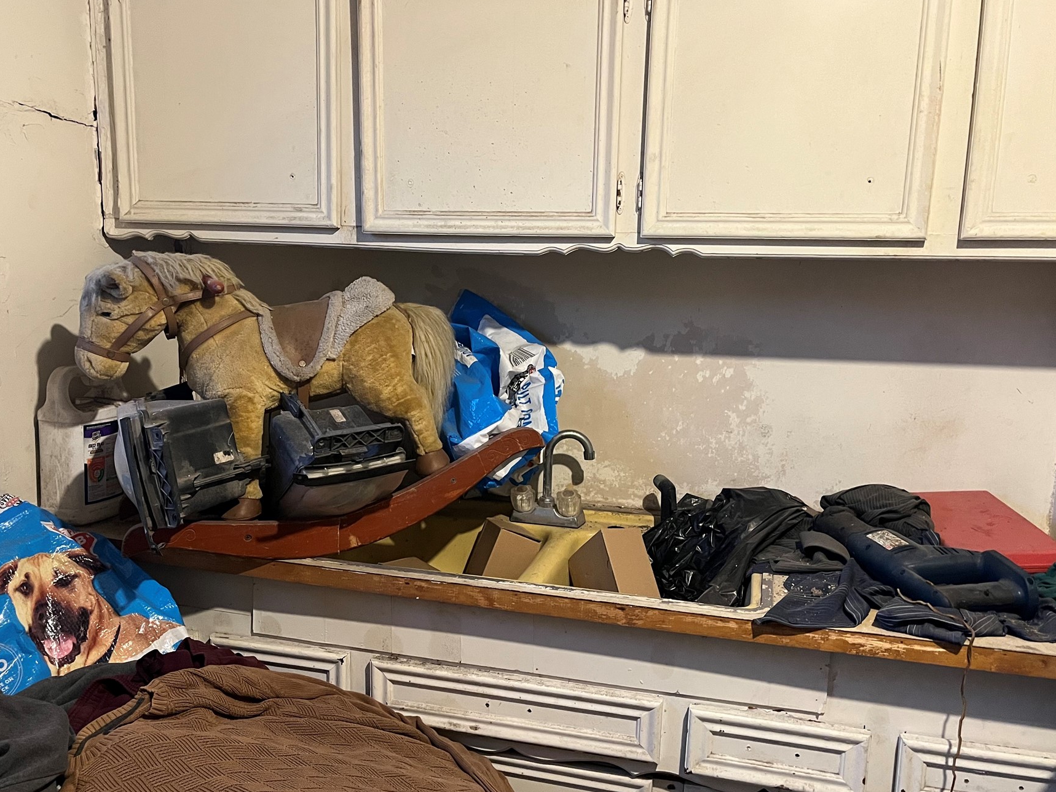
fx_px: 946
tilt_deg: -11.3
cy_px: 438
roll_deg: -0.6
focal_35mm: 31
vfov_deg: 45.4
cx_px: 500
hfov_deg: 58.3
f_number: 1.6
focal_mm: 5.1
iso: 500
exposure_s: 1/60
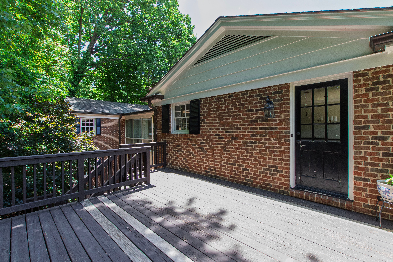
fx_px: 164
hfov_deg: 100.4
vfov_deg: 77.3
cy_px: 131
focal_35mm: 15
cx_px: 196
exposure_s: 1/125
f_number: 8
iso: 1000
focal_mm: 10
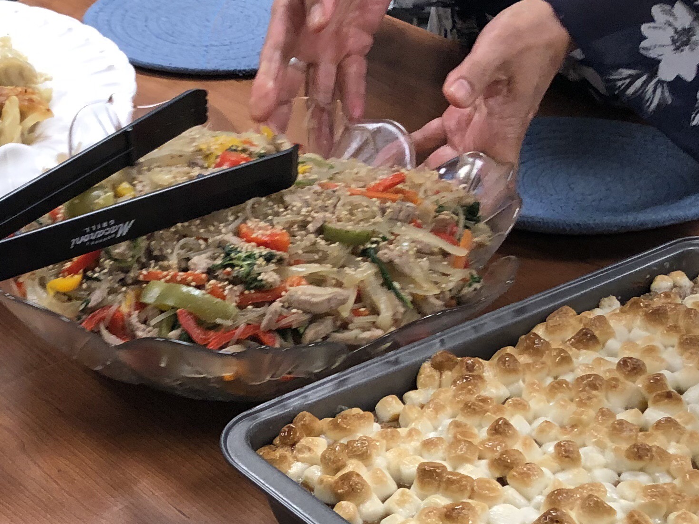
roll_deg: +3.4
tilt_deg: -36.9
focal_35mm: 77
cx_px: 76
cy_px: 520
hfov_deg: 24.6
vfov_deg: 18.7
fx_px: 1555
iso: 40
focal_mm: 3.99
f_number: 1.8
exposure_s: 1/20
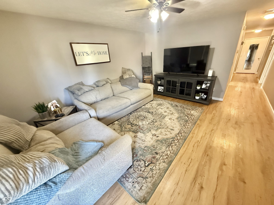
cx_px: 137
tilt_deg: -23.1
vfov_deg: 85.7
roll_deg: +4.0
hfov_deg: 102.1
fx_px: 111
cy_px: 102
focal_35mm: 14
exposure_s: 1/60
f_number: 2.2
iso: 1000
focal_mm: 2.22
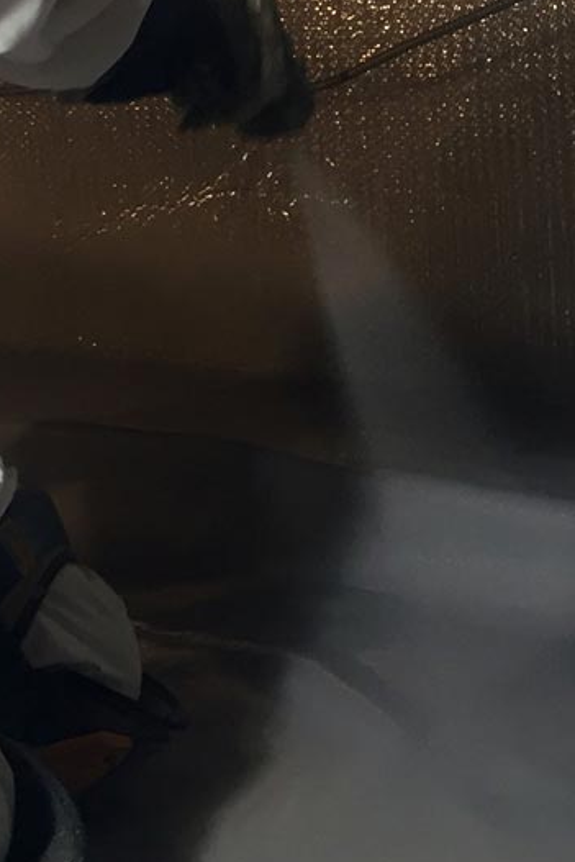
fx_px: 2059
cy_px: 127
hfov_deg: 15.7
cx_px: 506
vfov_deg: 23.2
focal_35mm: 86
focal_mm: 4.15
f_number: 2.2
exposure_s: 1/30
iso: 64
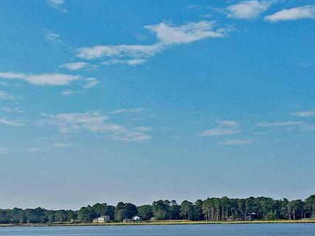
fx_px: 655
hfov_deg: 27.0
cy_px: 189
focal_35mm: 72
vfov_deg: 20.2
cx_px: 129
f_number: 2.8
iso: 130
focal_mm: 8.38
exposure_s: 1/2500
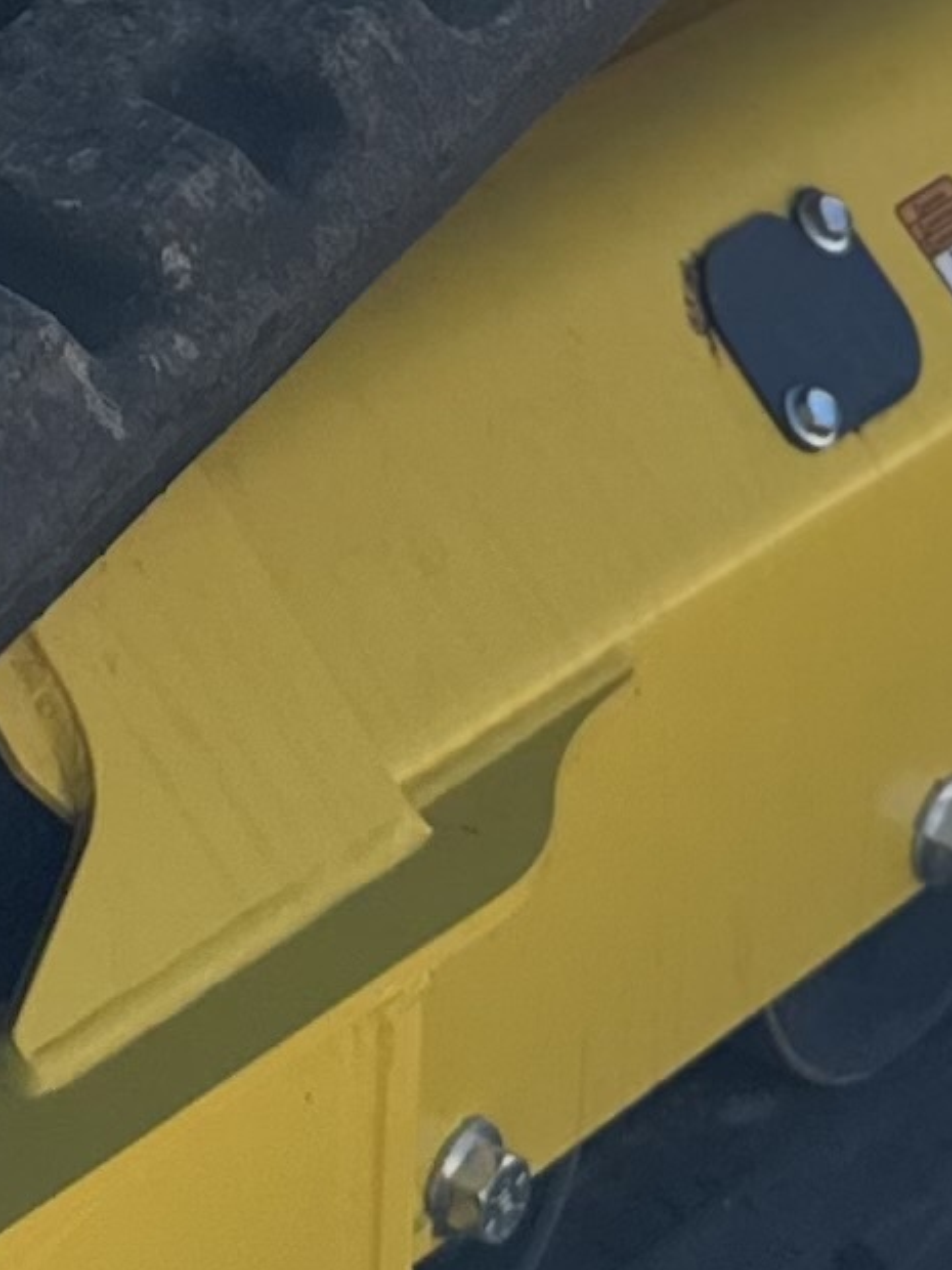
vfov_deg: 11.4
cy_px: -1280
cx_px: -729
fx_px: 5720
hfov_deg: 9.1
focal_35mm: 156
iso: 80
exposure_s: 1/2525
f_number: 1.78
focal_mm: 6.86
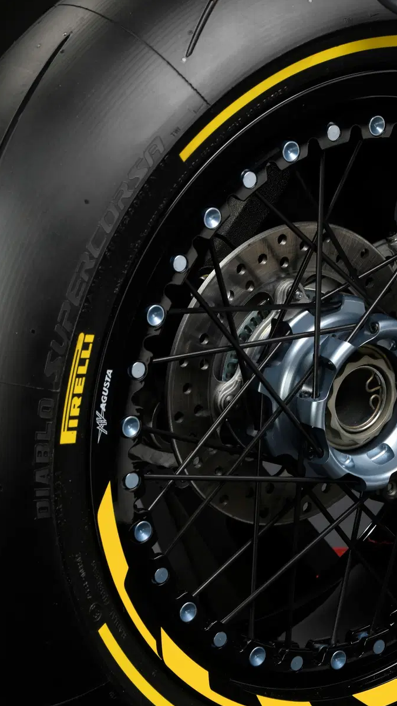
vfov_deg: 14.4
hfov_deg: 8.1
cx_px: 330
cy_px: 324
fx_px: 2791
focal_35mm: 149
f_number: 11
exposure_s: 1/125
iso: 31
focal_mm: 95
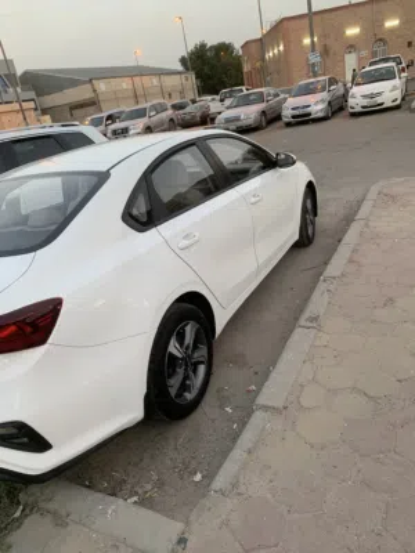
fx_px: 416
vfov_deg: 67.3
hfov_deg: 53.1
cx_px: 208
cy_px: 276
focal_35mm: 26
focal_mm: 4.25
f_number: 1.8
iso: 50
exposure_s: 1/50
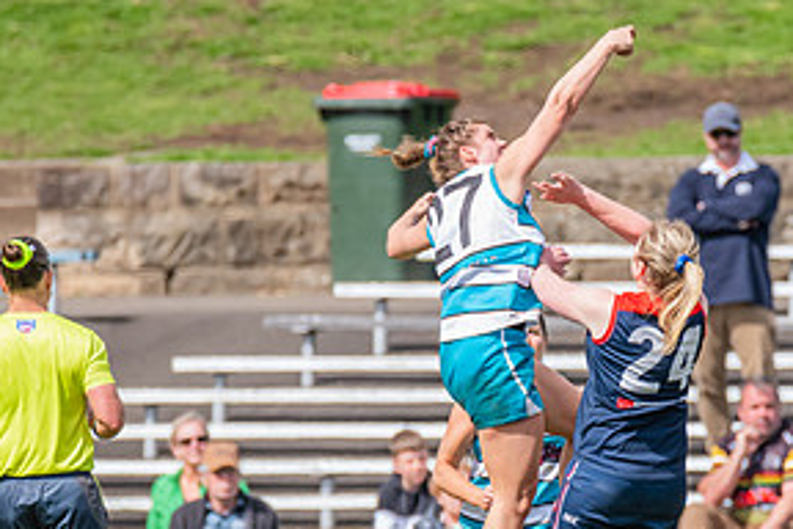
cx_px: 551
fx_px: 30660
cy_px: 407
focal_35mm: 1392
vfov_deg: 1.0
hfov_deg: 1.5
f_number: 9
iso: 800
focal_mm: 600
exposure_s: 1/1600
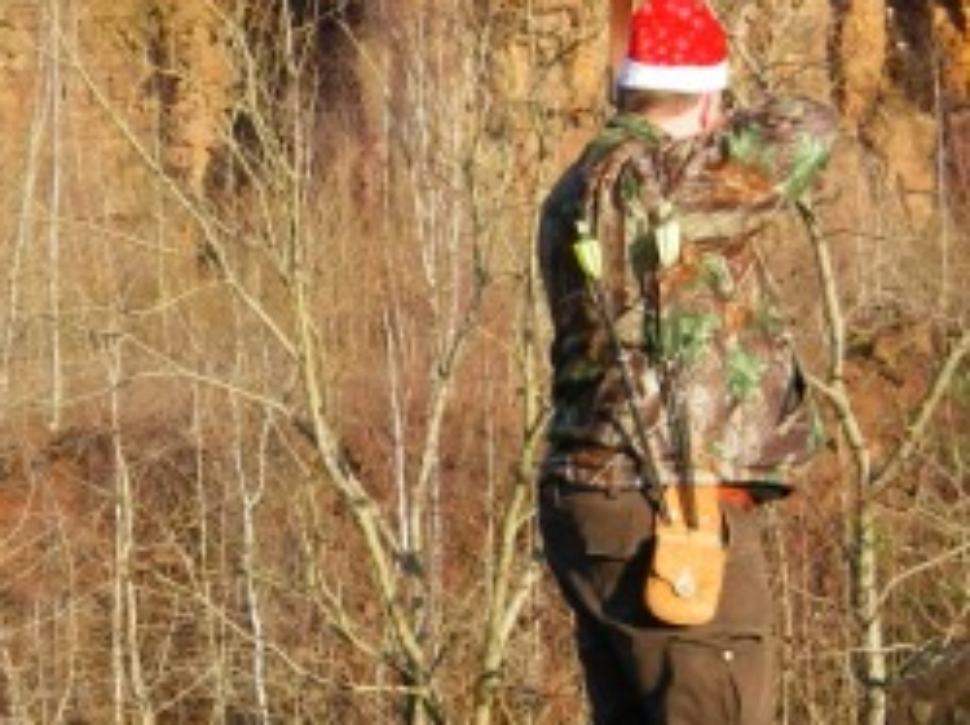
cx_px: 307
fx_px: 3163
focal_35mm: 113
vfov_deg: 13.1
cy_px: 407
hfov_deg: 17.4
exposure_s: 1/250
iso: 64
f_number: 3.7
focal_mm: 10.5
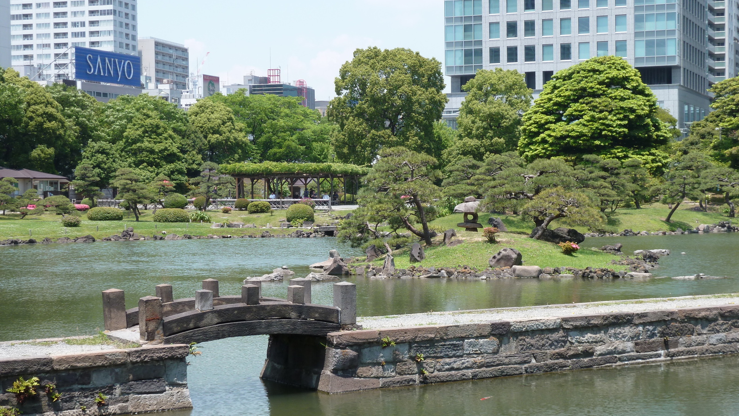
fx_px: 1352
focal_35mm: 69
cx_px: 369
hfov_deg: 30.6
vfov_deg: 17.5
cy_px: 249
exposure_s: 1/320
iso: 80
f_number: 4
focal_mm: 10.3
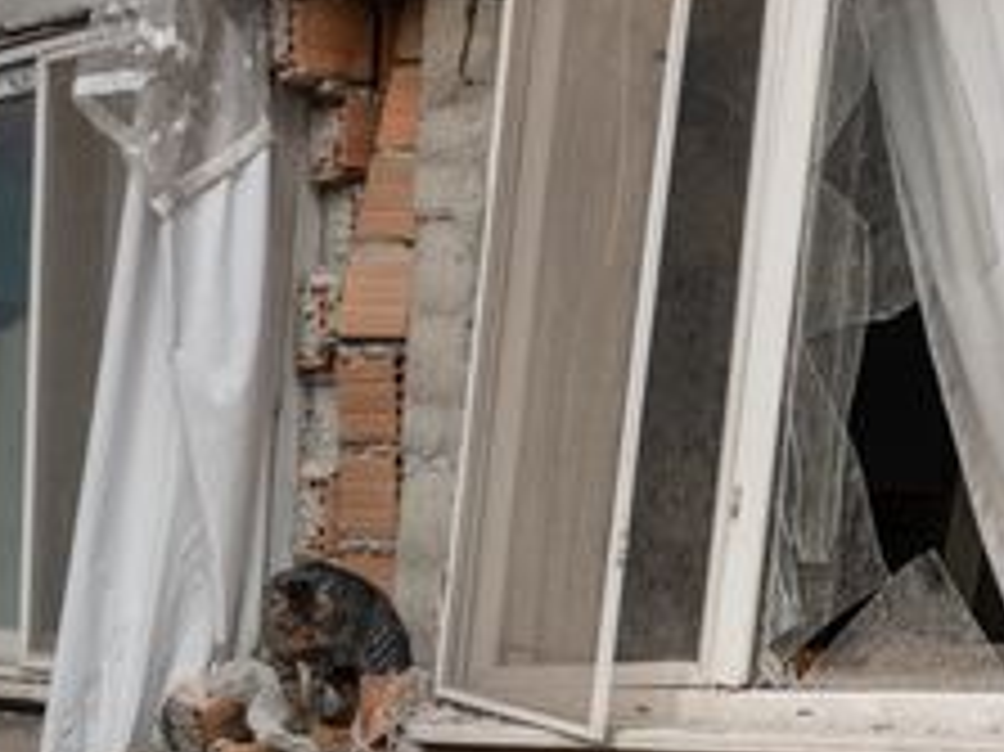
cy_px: 698
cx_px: 365
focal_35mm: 92
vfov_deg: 15.8
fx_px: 2667
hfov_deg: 21.3
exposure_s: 1/750
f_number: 3.5
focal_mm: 50
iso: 160
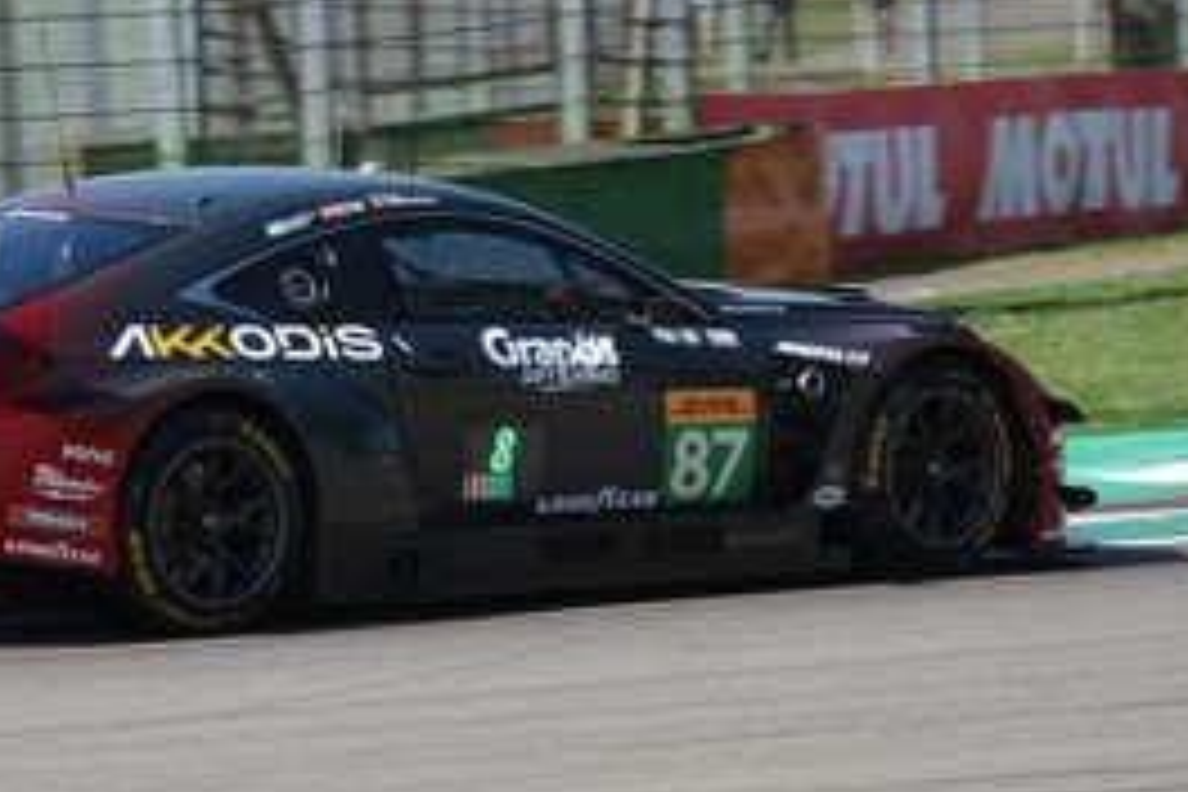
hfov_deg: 6.6
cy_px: 549
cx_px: 315
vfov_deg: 4.4
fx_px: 10361
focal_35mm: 314
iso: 100
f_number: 4
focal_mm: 67.46
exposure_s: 1/800
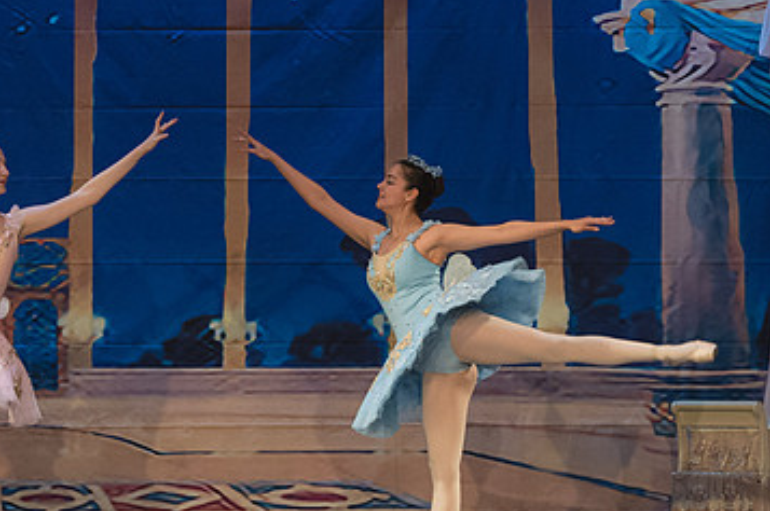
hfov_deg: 5.7
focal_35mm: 361
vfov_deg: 3.8
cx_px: 113
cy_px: 488
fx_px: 7711
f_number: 4
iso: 2000
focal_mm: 102
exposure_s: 1/320
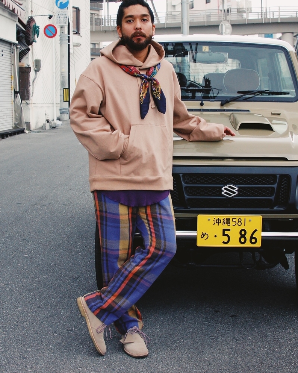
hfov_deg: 25.6
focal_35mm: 60
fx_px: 657
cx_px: 148
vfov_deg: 31.6
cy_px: 156
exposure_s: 1/250
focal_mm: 35
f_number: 8
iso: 800
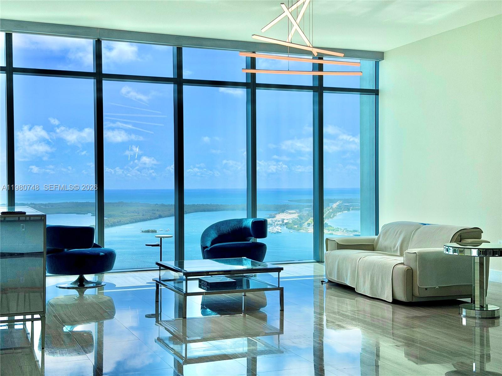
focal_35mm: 48
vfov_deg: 30.3
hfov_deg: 39.7
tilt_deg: -0.7
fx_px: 696
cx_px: 251
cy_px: 188
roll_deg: +1.0
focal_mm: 6.76
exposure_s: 1/3704
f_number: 1.78
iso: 64
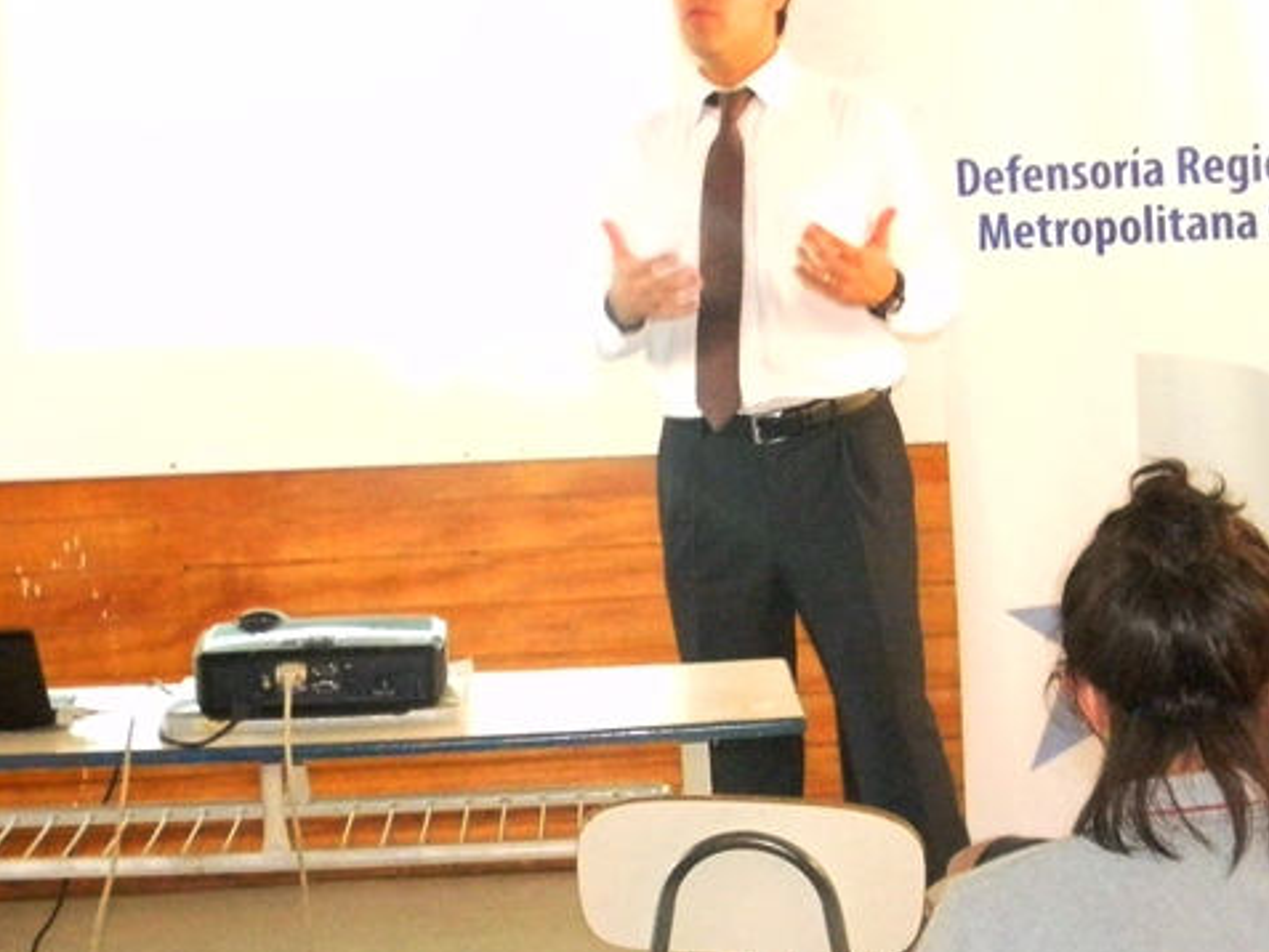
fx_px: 3153
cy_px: 628
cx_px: 790
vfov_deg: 17.1
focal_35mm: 86
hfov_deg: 22.7
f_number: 3.8
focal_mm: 7.3
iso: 800
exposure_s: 1/30
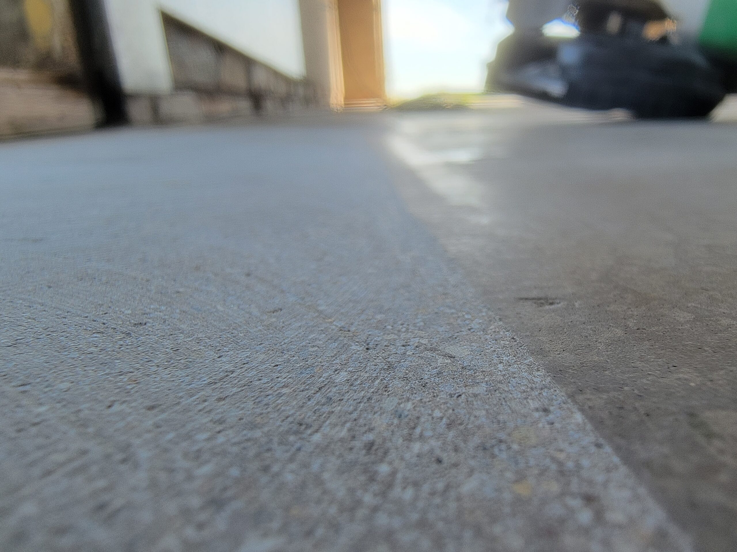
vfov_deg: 89.9
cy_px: 276
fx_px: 277
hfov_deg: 106.2
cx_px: 368
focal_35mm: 13
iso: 50
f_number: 2.2
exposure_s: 1/131
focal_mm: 2.2
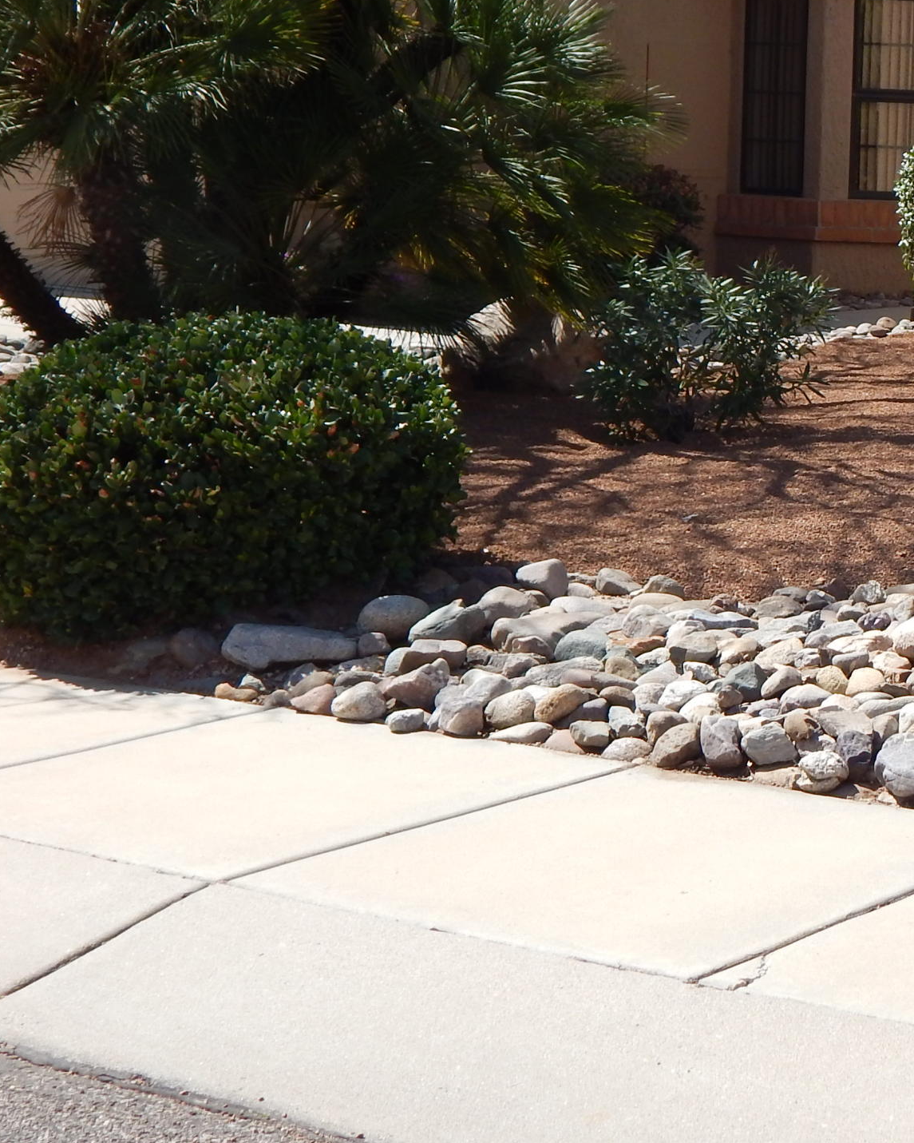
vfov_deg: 21.5
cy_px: 254
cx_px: 1115
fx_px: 2975
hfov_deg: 16.7
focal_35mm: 88
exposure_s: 1/1000
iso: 125
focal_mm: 7.7
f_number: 3.6
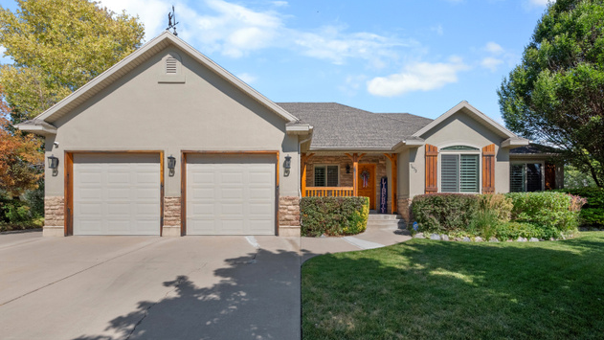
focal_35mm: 17
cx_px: 299
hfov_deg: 95.9
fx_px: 272
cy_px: 195
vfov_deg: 63.6
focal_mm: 16
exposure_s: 1/800
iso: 1600
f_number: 8
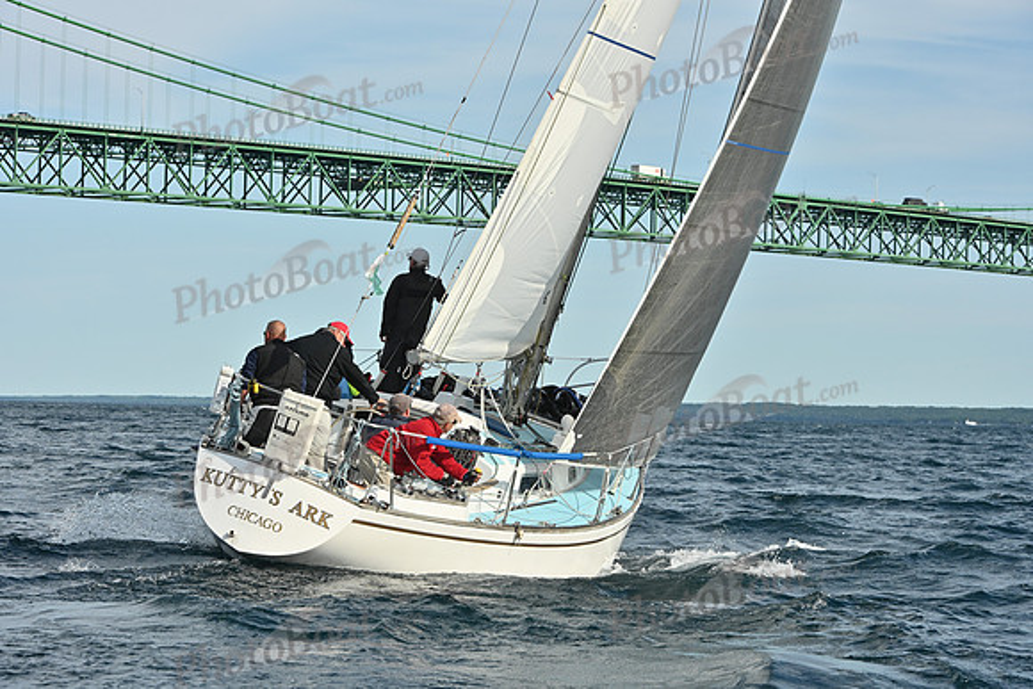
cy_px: 344
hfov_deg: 18.3
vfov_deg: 12.2
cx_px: 516
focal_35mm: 112
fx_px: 3214
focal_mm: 112
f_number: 10
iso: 320
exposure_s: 1/1000
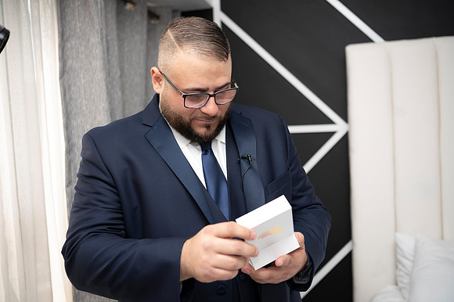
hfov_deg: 50.7
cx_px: 227
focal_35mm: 38
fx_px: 479
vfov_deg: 35.0
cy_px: 151
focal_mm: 38
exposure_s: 1/100
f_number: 2.8
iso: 50
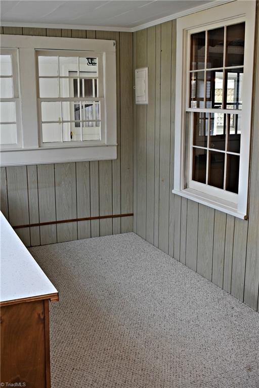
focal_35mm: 40
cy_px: 194
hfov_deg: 33.0
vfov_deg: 47.9
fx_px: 437
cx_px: 130
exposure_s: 1/125
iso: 800
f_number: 5.6
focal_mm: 27
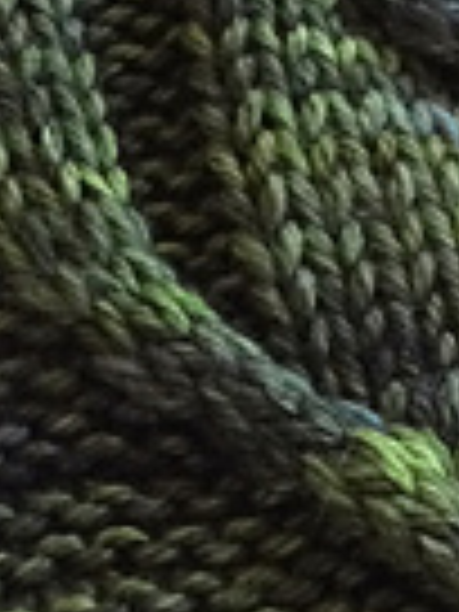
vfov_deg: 14.5
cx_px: 464
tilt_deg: -50.4
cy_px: 328
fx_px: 2404
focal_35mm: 136
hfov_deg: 10.8
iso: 250
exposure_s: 1/30
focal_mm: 4.15
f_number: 2.2
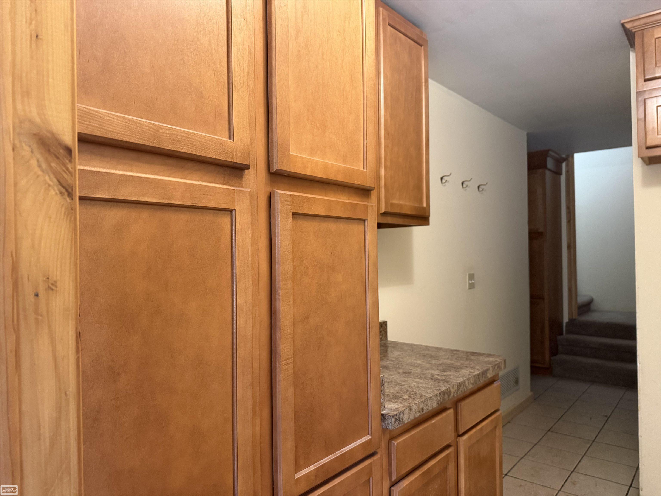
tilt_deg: +0.4
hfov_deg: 71.6
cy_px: 248
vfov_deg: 56.8
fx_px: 458
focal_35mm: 24
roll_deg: +0.6
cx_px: 330
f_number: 1.78
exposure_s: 1/60
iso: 400
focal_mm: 6.76
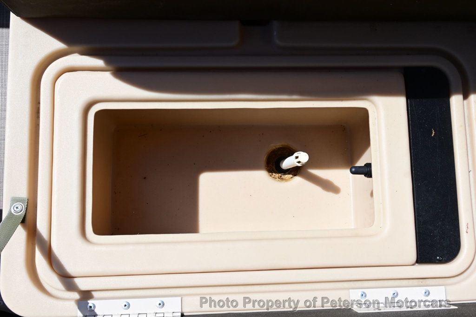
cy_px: 158
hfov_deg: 56.2
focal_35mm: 34
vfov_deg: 39.1
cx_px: 238
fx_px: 446
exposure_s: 1/250
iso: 100
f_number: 8
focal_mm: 22.5
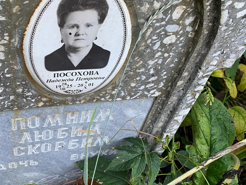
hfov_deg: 49.0
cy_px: 76
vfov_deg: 38.5
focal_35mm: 37
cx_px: 75
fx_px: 263
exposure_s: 1/93
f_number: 1.8
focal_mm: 4.25
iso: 125
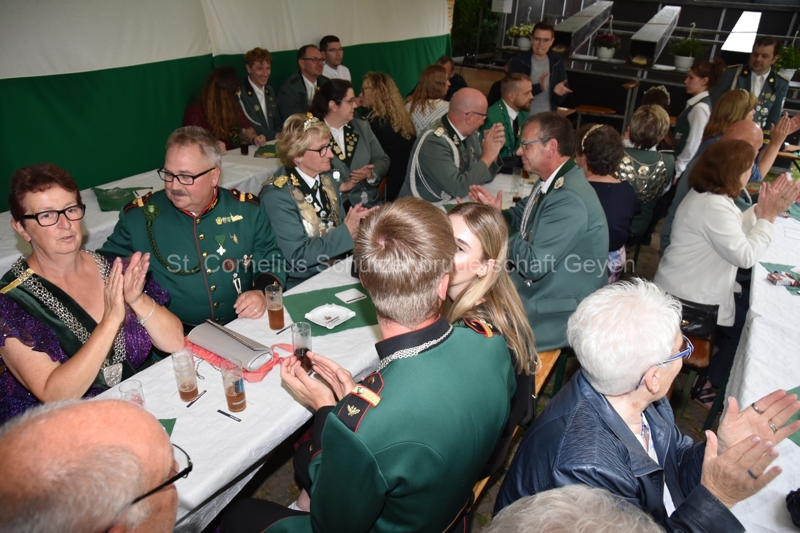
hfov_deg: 73.8
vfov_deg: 53.1
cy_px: 266
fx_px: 533
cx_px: 400
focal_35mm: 24
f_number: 4
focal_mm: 16
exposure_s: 1/60
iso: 1000
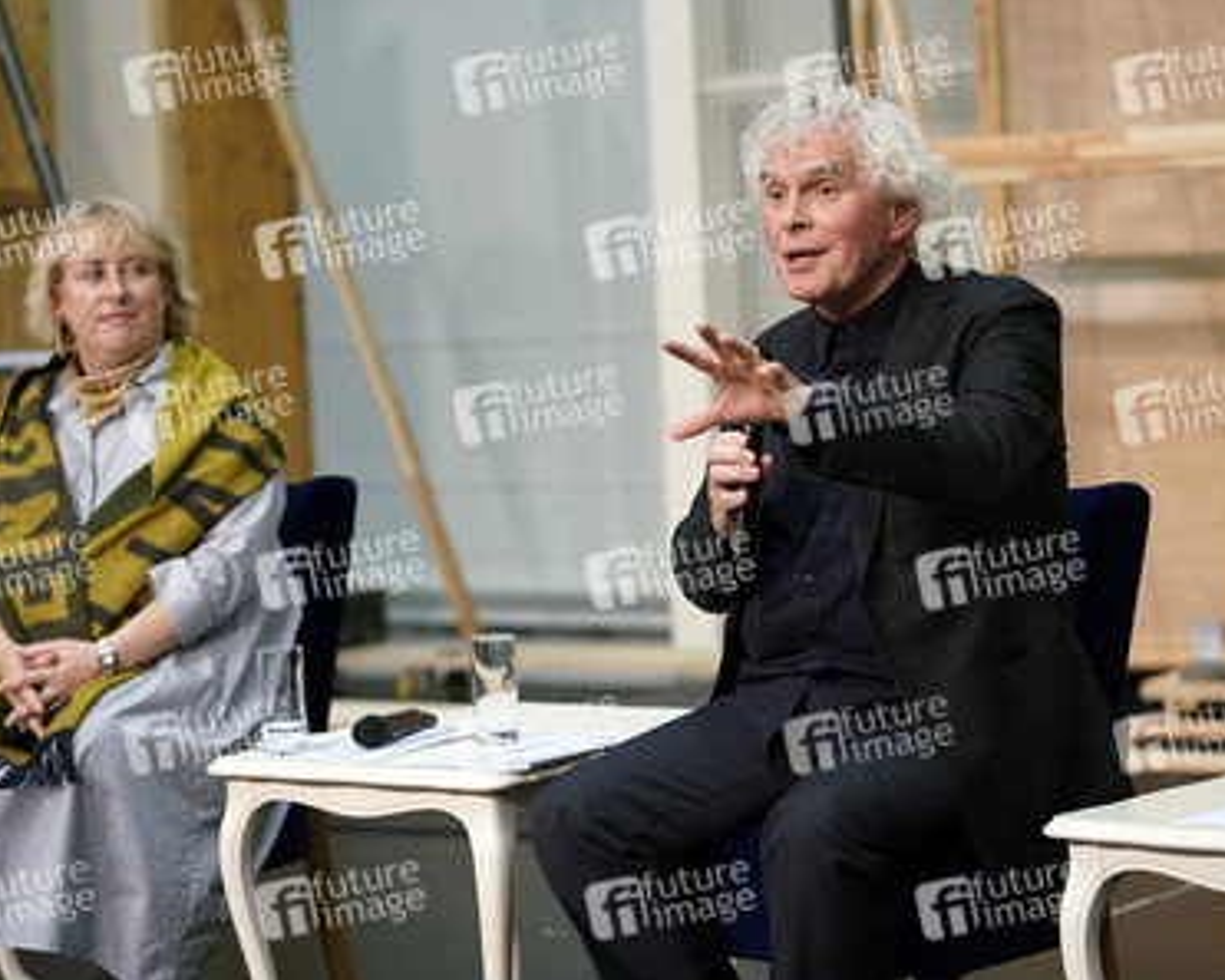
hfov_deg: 19.8
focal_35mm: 97
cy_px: 488
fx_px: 3518
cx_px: 583
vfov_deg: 15.9
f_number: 2.8
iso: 1600
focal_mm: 85
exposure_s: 1/200
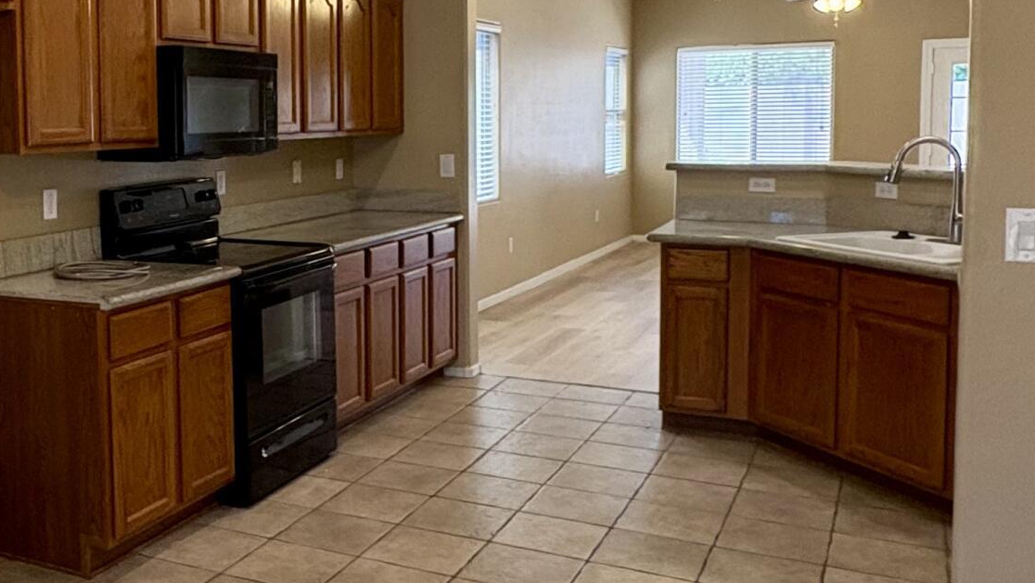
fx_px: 1125
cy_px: 209
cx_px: 224
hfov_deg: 47.0
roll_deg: +2.2
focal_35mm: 41
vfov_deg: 28.9
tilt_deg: -3.4
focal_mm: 2.22
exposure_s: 1/120
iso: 400
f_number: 2.2
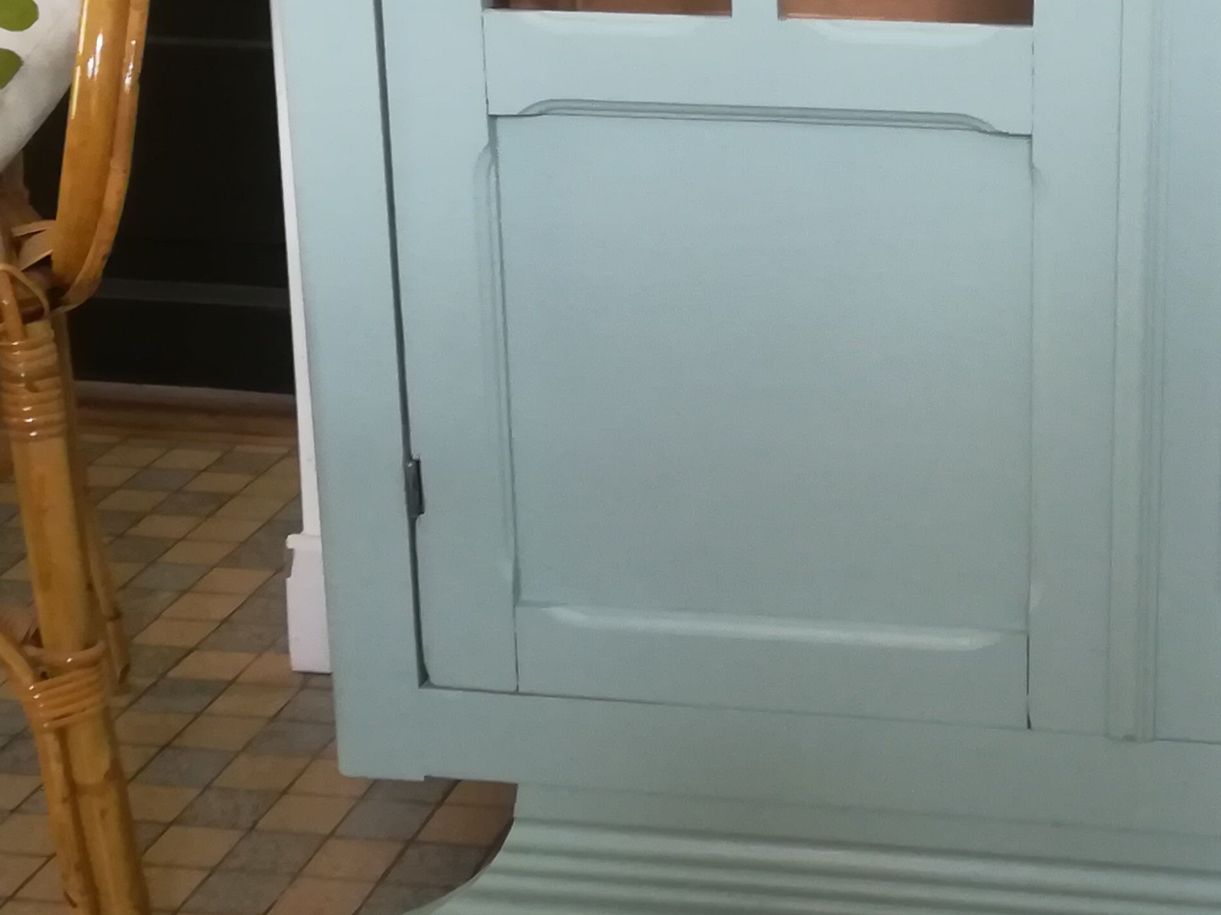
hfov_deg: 26.8
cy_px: 319
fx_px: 2504
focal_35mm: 71
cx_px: 1018
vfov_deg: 20.7
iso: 400
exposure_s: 1/25
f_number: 2.2
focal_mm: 3.83
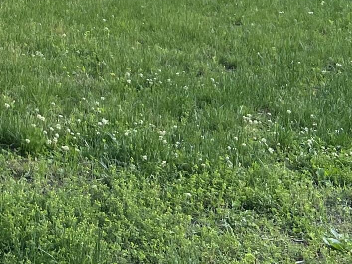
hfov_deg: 16.4
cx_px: -160
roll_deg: -1.3
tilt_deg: -0.1
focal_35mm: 110
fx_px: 1119
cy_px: -227
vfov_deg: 12.2
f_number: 1.5
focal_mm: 5.7
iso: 50
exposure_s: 1/639
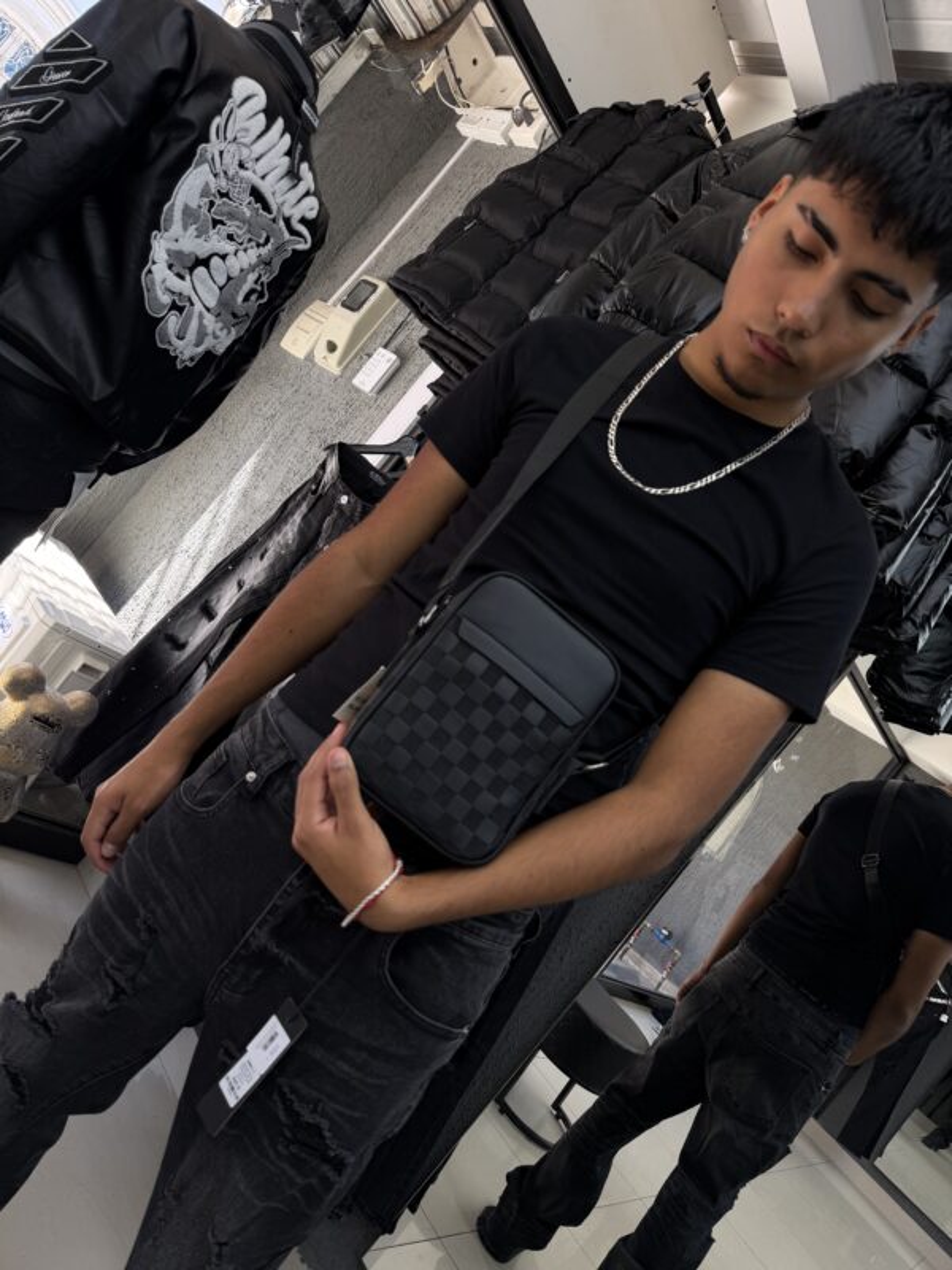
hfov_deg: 56.8
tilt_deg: +0.1
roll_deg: -39.9
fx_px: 880
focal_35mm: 24
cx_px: 476
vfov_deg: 71.6
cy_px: 635
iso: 80
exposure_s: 1/243
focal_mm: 6.76
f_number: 1.78
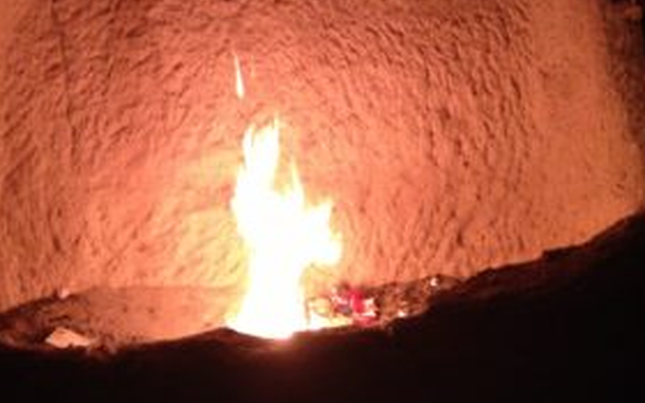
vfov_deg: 24.0
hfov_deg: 38.0
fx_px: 932
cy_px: 69
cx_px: 256
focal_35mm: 53
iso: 400
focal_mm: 4.28
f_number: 2.4
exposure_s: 1/15
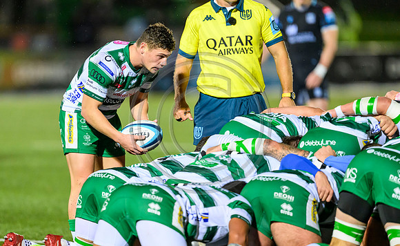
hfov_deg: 4.6
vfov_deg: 2.8
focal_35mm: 464
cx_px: 174
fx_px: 5030
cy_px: 130
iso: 6400
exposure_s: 1/1250
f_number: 3.2
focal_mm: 400
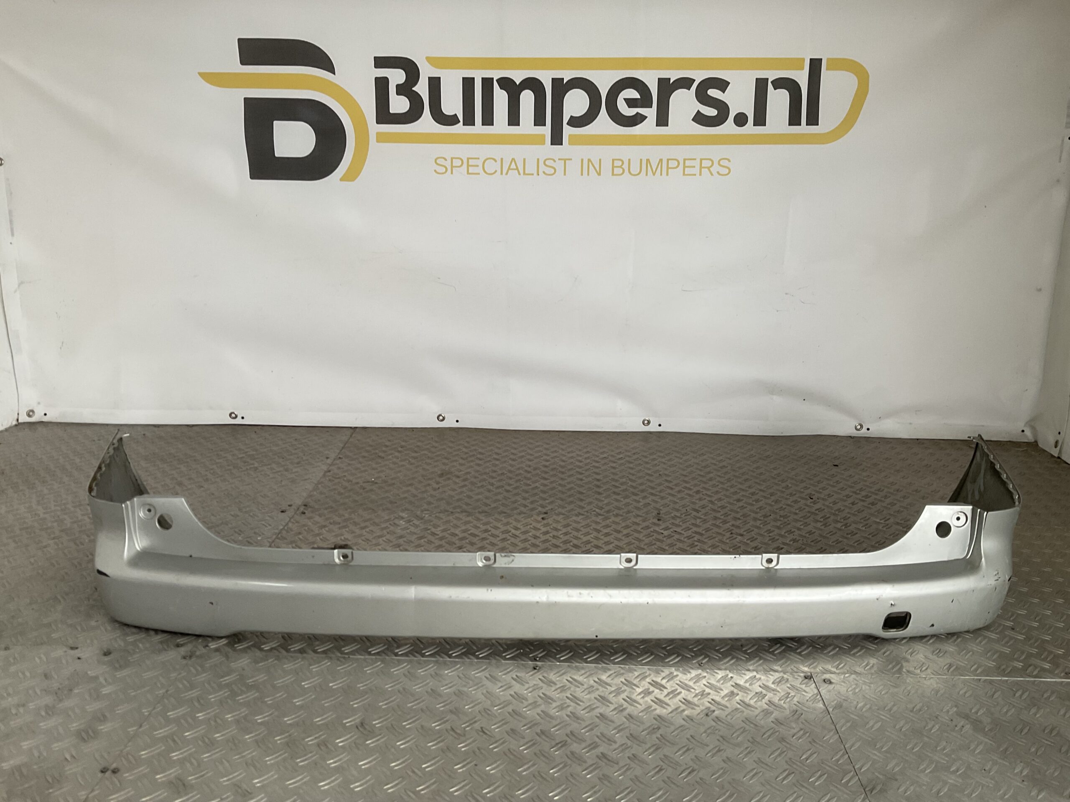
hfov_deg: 61.7
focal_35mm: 29
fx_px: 896
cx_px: 535
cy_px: 401
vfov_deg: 48.2
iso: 32
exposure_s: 1/50
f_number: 1.8
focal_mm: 3
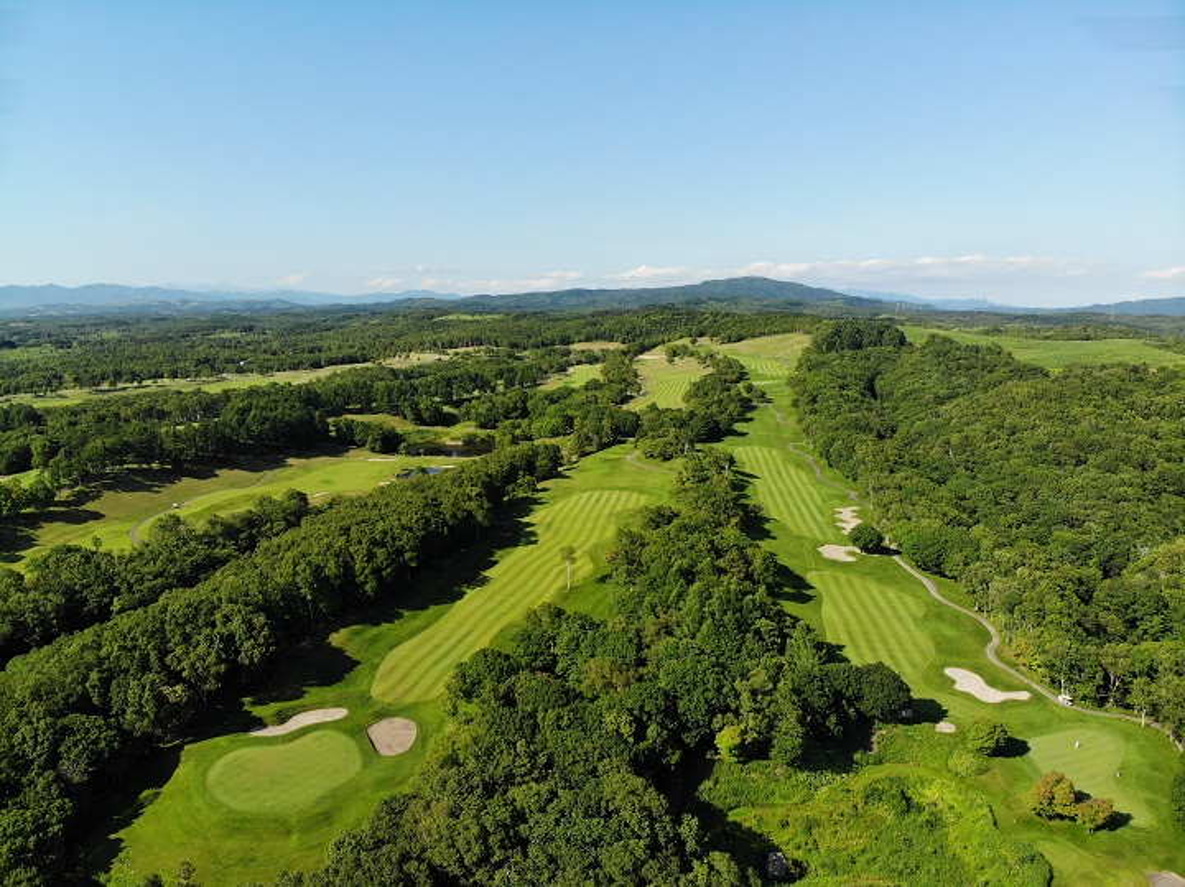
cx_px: 592
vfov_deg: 56.8
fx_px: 821
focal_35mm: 24
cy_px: 444
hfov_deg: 71.6
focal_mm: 4.5
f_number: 2.8
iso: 100
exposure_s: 1/760
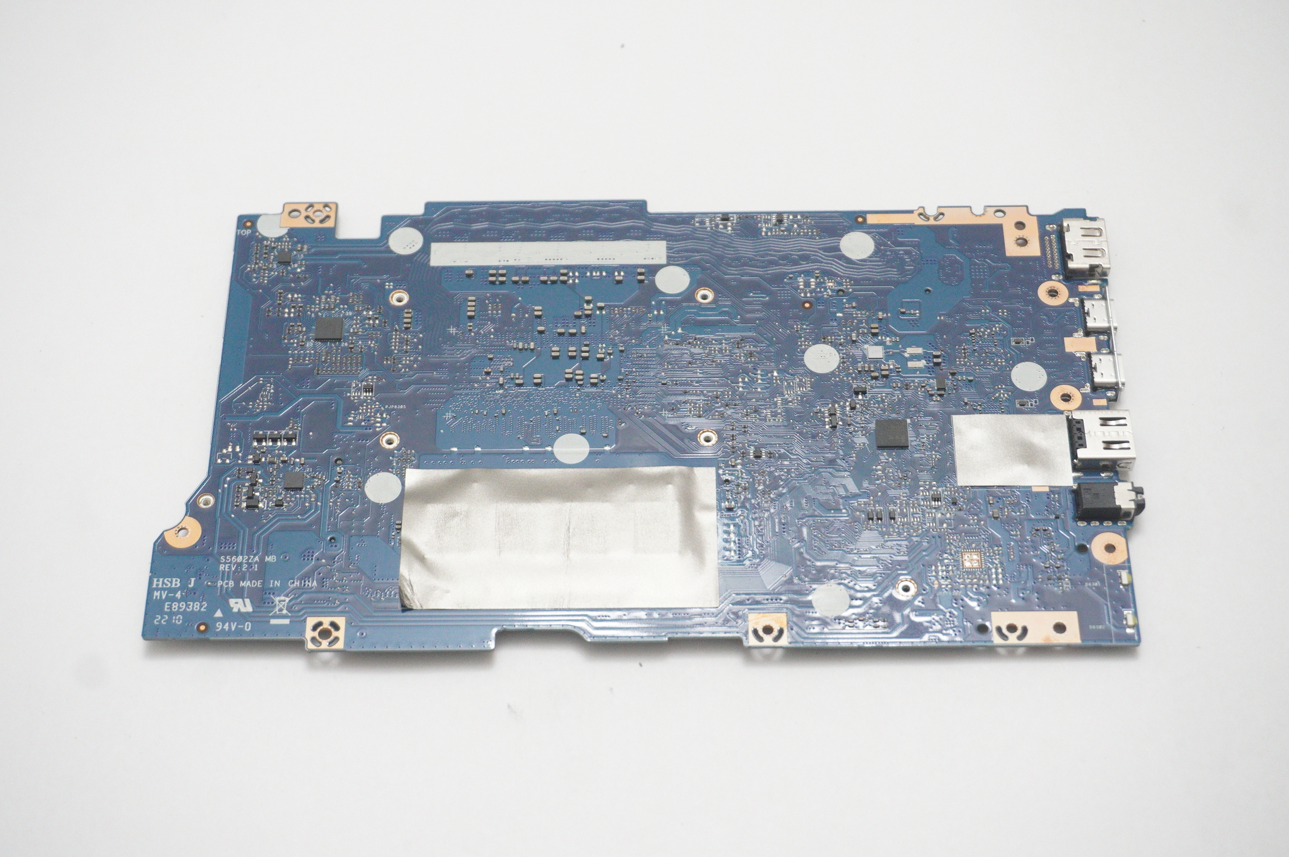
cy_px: 428
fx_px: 2146
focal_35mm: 60
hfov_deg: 33.4
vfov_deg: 22.6
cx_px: 644
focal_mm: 40
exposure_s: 1/30
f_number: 5.6
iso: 3200
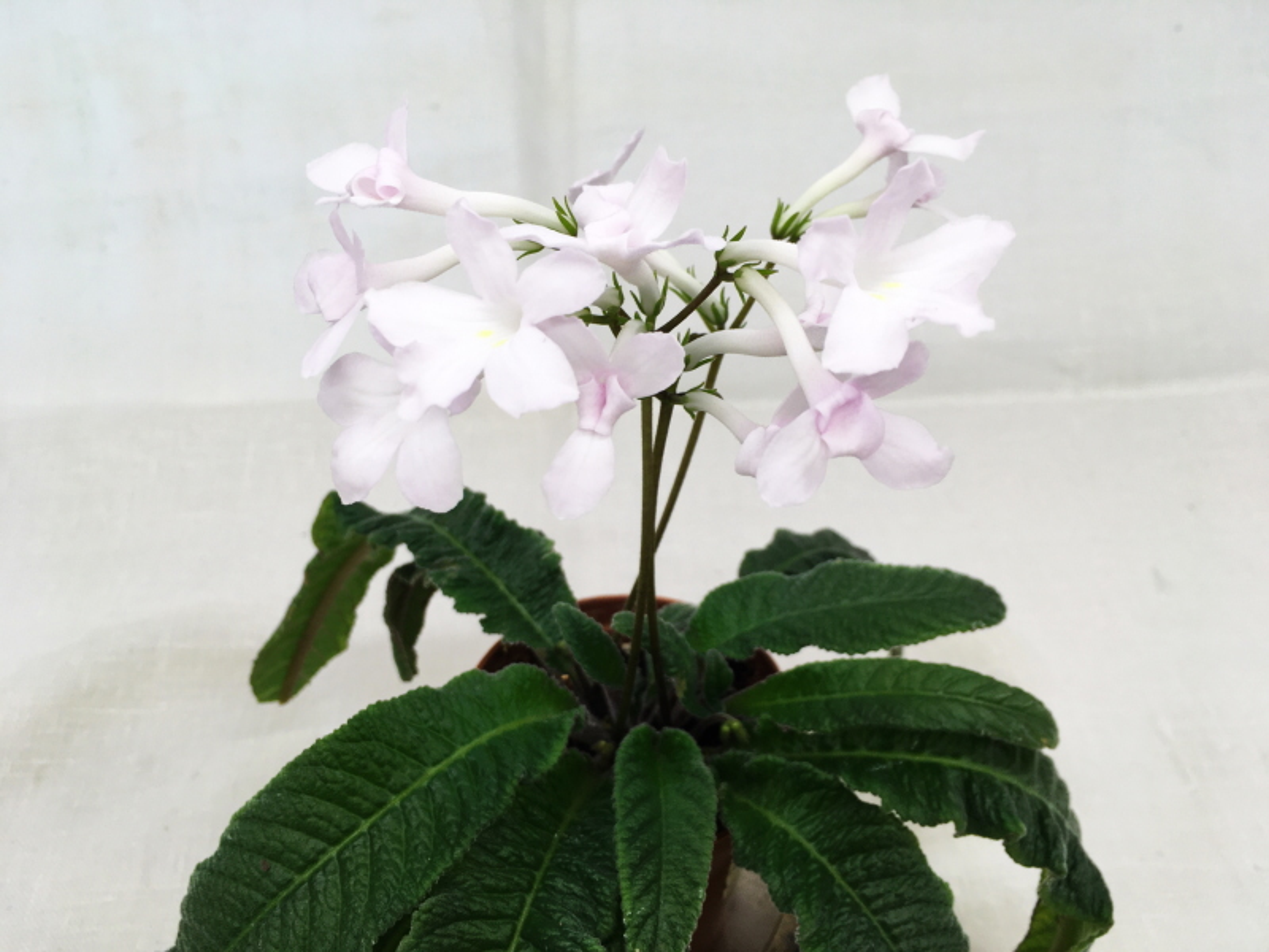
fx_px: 1063
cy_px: 476
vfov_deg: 48.2
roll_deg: -1.4
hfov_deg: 61.7
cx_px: 634
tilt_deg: -41.3
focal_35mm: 29
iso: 32
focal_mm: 4.15
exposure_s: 1/100
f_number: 2.2
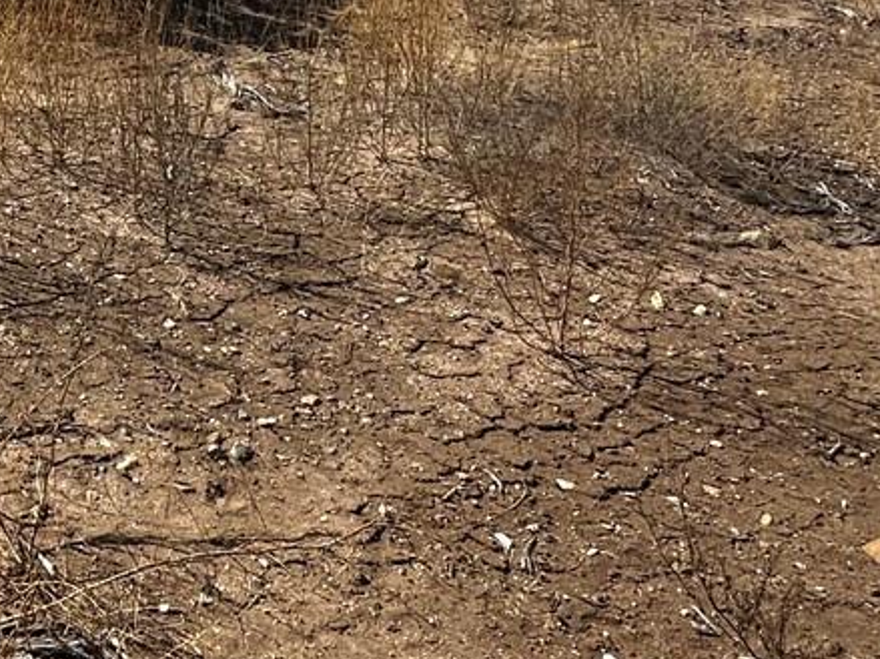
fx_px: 1296
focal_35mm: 51
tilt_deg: -7.3
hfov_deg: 31.7
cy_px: -50
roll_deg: -1.4
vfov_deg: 26.5
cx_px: -160
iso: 50
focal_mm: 2.22
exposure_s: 1/1887
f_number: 2.2
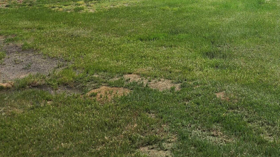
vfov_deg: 18.5
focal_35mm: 59
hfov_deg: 33.4
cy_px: -65
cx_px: 257
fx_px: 438
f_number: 1.8
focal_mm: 6.4
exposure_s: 1/282
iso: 12
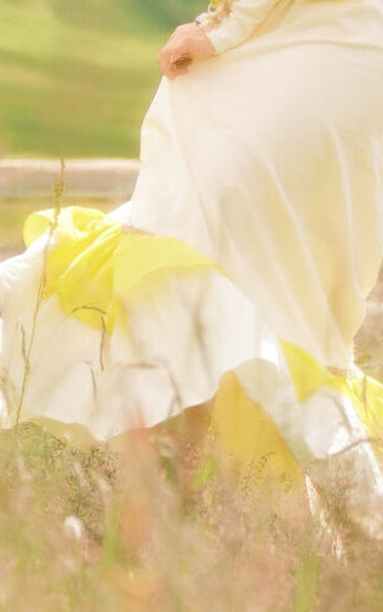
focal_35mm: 302
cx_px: 242
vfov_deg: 6.9
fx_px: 5039
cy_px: -105
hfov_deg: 4.4
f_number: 2.8
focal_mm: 63.4
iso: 250
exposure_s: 1/1600
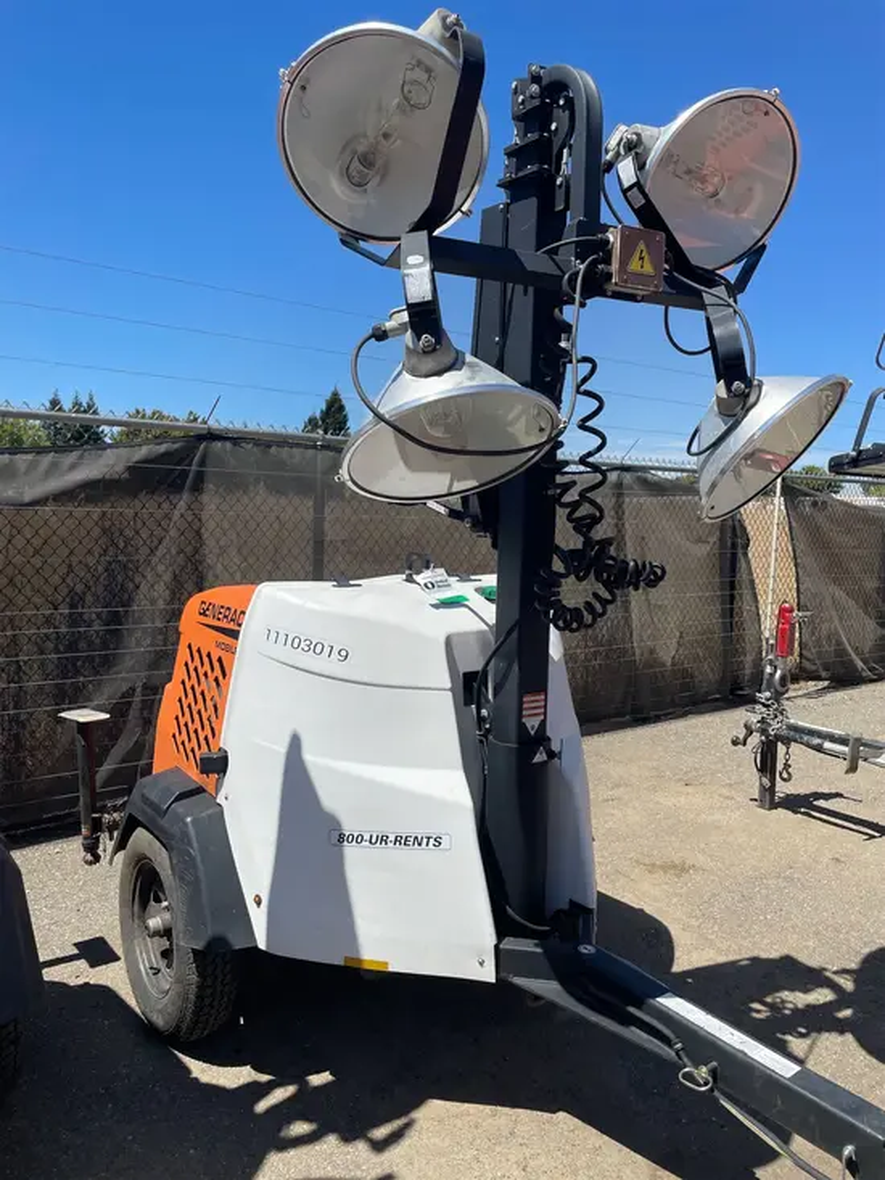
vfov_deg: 67.3
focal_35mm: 26
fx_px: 886
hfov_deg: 53.1
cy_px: 590
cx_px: 442
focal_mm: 4.2
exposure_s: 1/4831
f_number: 1.6
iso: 32
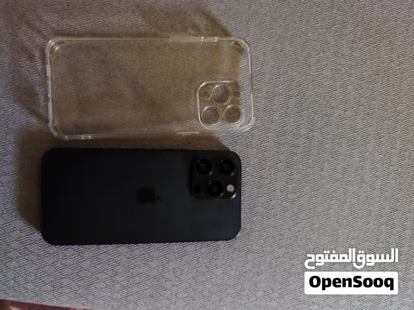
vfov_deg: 58.9
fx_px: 275
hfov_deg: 73.9
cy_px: 155
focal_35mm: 23
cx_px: 207
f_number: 1.65
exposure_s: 1/14.3
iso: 5000
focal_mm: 6.18
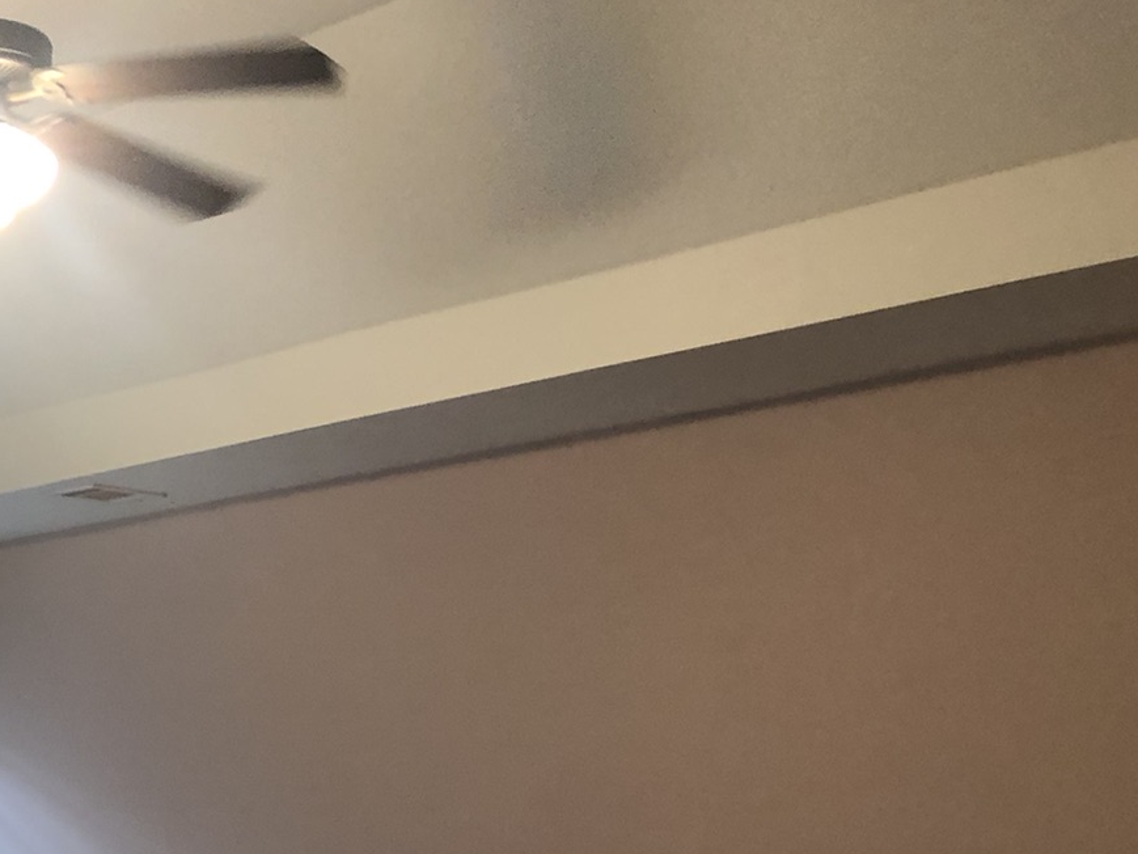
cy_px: 888
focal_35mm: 66
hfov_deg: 26.7
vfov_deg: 21.4
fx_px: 2170
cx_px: -160
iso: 40
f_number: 1.8
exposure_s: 1/15
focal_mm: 3.99
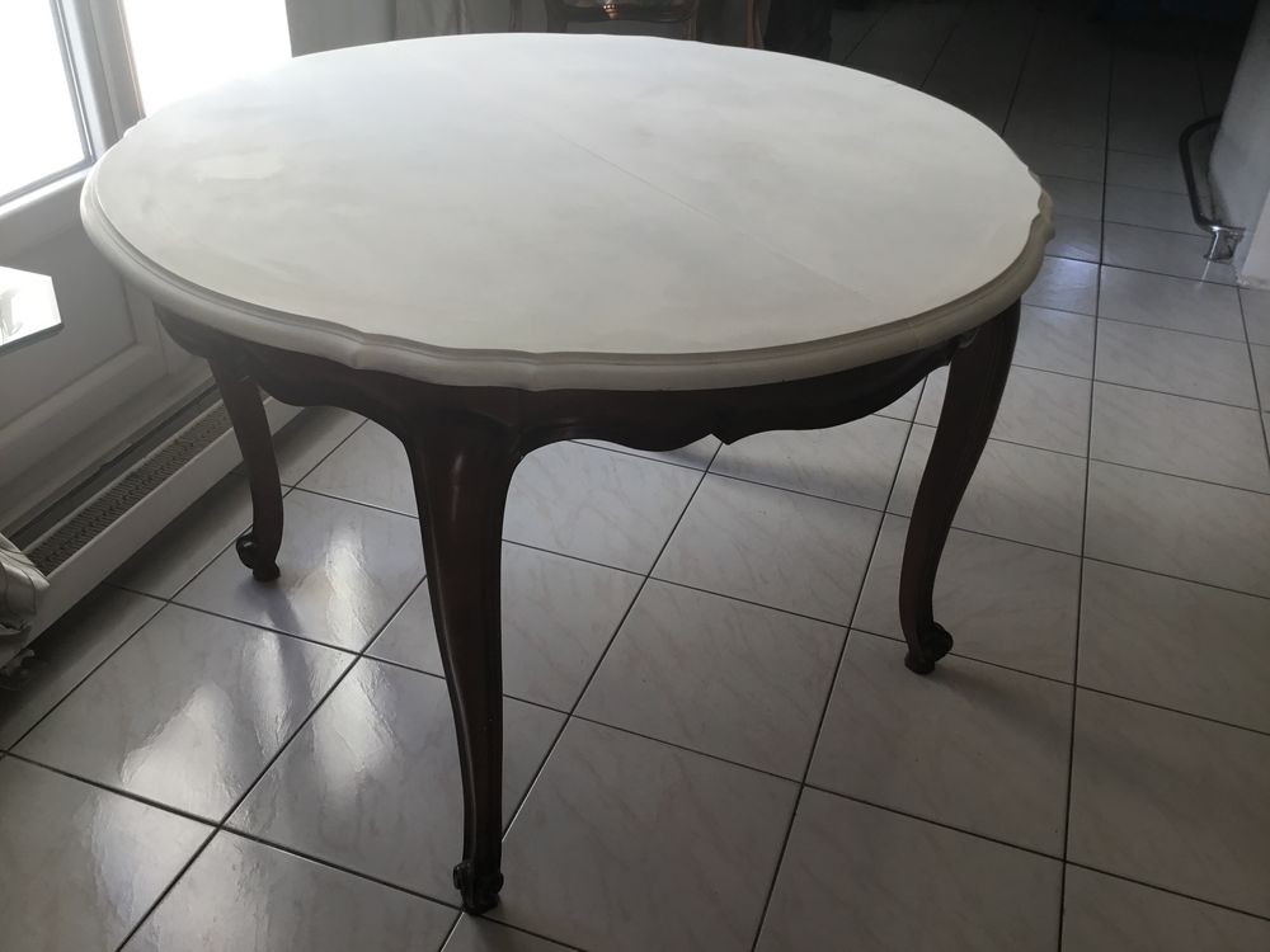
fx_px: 1137
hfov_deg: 58.4
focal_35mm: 31
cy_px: 476
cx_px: 635
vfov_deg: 45.4
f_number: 2.4
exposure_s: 1/100
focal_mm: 3.3
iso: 32
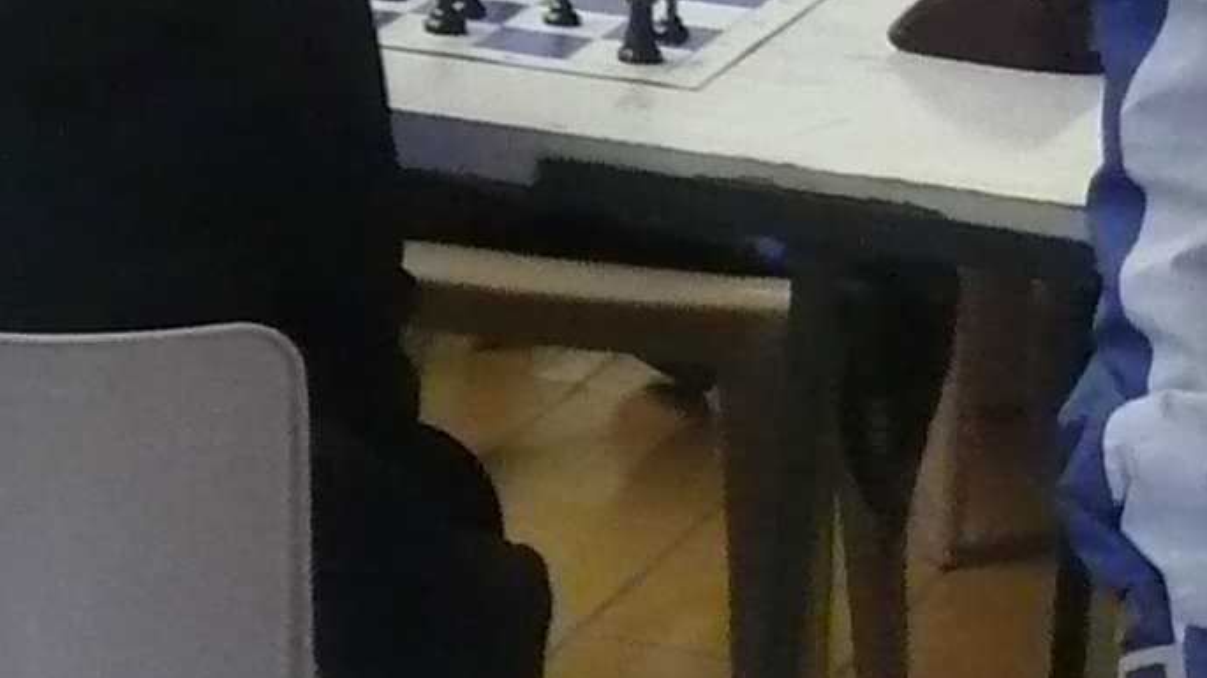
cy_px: -132
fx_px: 6496
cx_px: -1750
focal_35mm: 203
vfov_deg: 5.9
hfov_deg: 9.4
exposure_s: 1/40
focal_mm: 7.5
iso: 400
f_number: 2.8
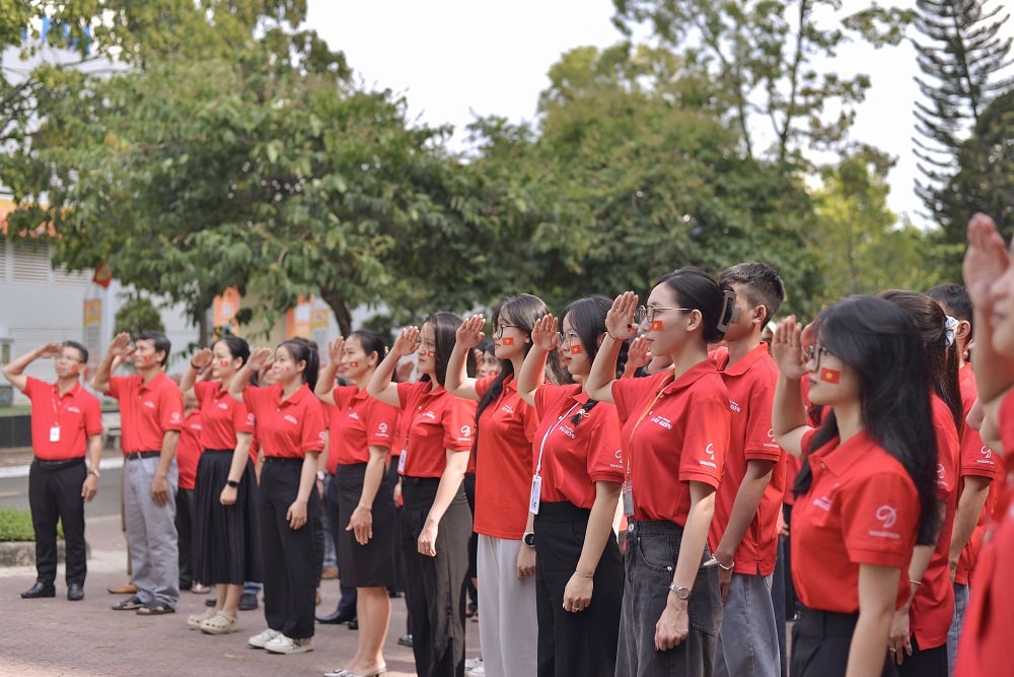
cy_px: 338
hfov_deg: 39.6
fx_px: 1408
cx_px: 507
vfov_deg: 27.0
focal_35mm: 50
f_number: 2.8
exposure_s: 1/640
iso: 50
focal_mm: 50
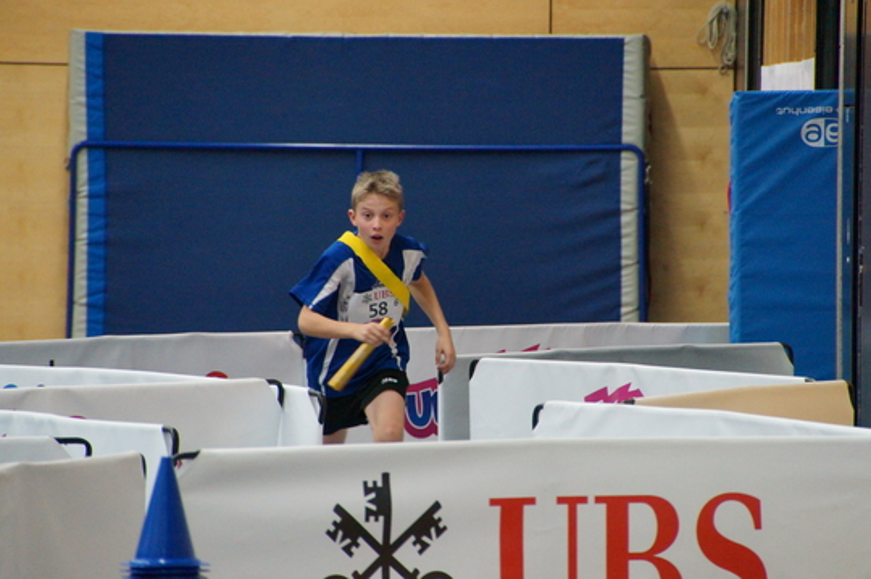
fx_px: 10152
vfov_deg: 3.3
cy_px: 290
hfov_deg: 4.9
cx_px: 436
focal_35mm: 420
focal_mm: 280
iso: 3200
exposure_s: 1/80
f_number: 6.3
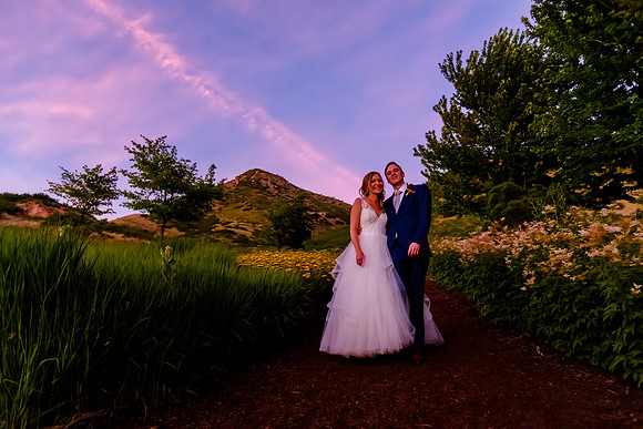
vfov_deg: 53.2
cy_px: 214
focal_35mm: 24
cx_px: 322
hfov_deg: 73.7
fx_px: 429
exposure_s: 1/800
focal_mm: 24
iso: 5000
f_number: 4.5
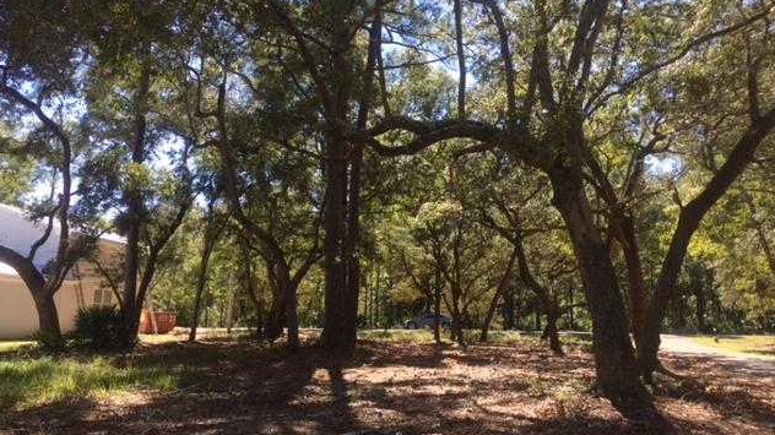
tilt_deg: +10.9
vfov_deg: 36.6
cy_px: 190
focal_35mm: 32
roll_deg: -1.4
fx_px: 657
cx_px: 384
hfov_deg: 61.0
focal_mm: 4.15
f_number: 2.2
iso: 32
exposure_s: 1/439
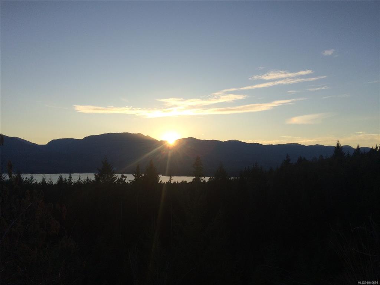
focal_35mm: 29
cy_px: 142
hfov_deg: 61.7
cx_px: 190
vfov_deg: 48.2
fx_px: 318
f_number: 2.2
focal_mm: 4.15
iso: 32
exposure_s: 1/2740
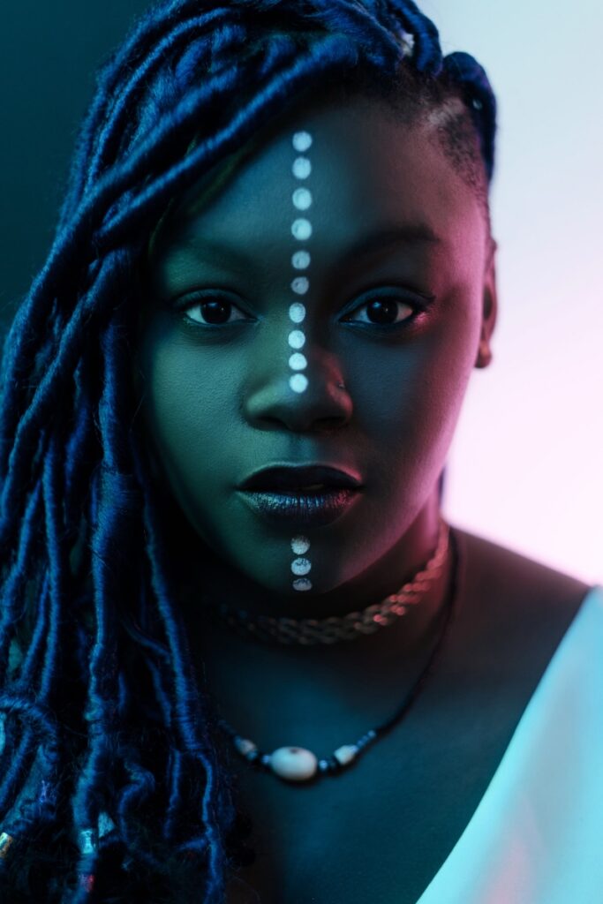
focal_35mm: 84
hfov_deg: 16.3
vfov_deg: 24.2
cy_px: 452
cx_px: 302
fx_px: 2110
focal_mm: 56
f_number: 1.2
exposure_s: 1/180
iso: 200
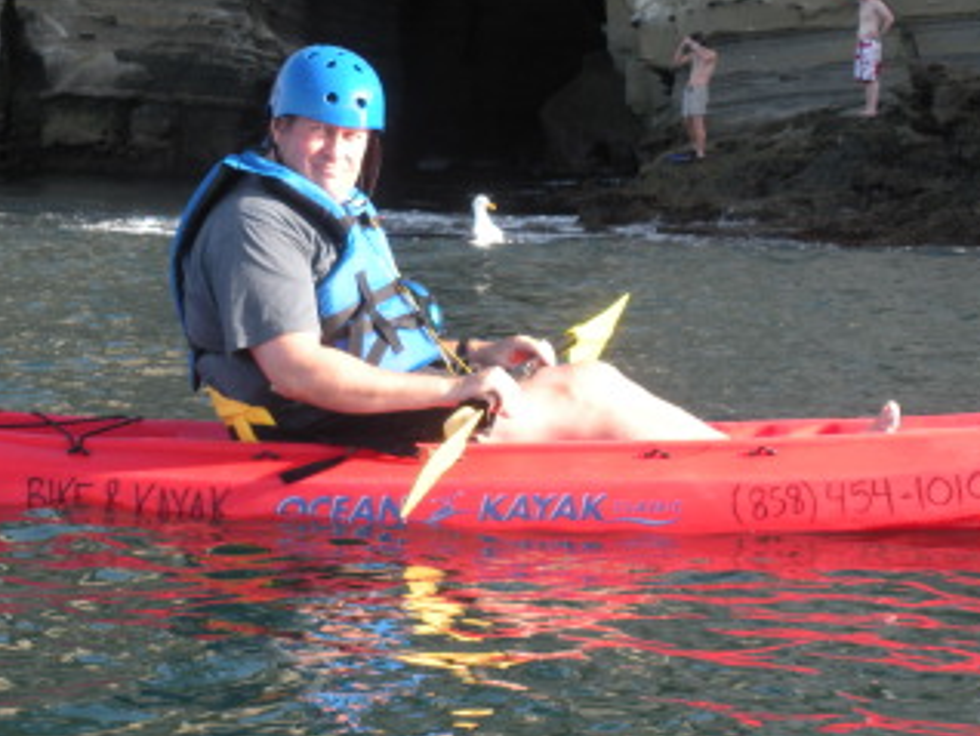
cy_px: 286
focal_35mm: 116
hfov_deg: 16.9
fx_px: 3287
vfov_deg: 12.8
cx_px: 398
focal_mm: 14.2
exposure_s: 1/156
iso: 113
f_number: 4.8
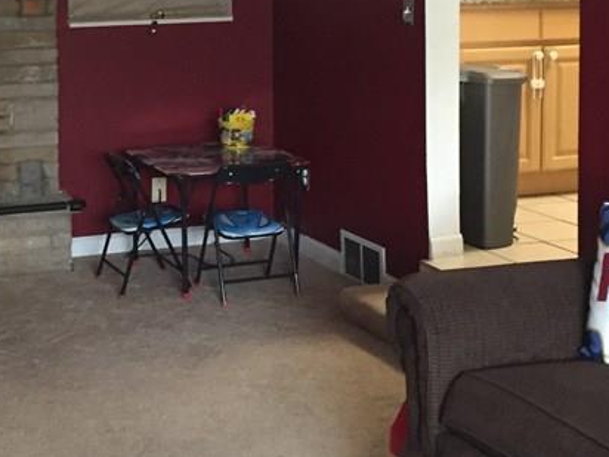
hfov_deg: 26.6
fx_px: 1267
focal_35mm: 72
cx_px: 145
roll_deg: +0.9
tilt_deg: -4.4
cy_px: 25
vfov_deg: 20.0
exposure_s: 1/30
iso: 320
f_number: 2.2
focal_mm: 4.15
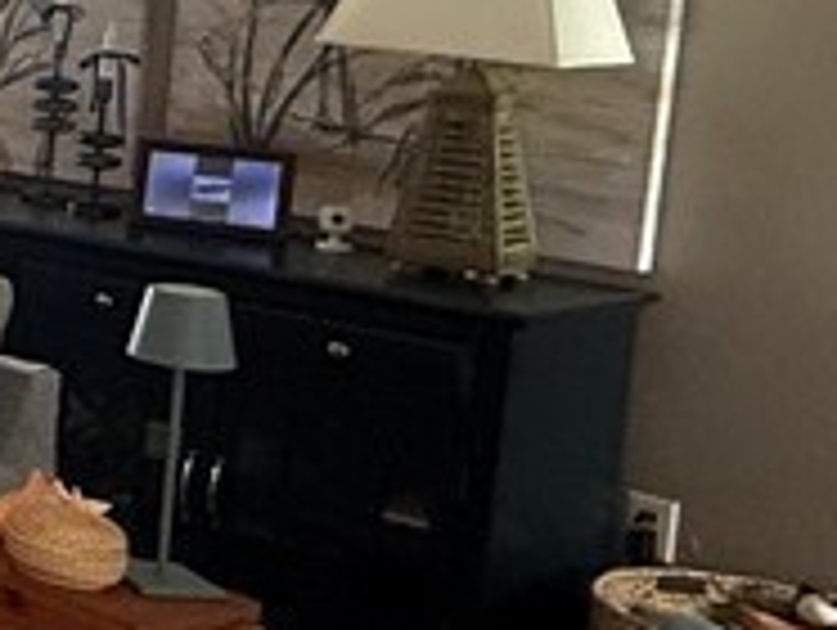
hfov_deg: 15.2
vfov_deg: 18.8
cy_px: 32
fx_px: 1864
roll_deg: -0.9
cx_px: -1143
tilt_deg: -4.9
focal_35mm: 77
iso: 250
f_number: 2.2
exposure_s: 1/120
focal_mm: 2.22
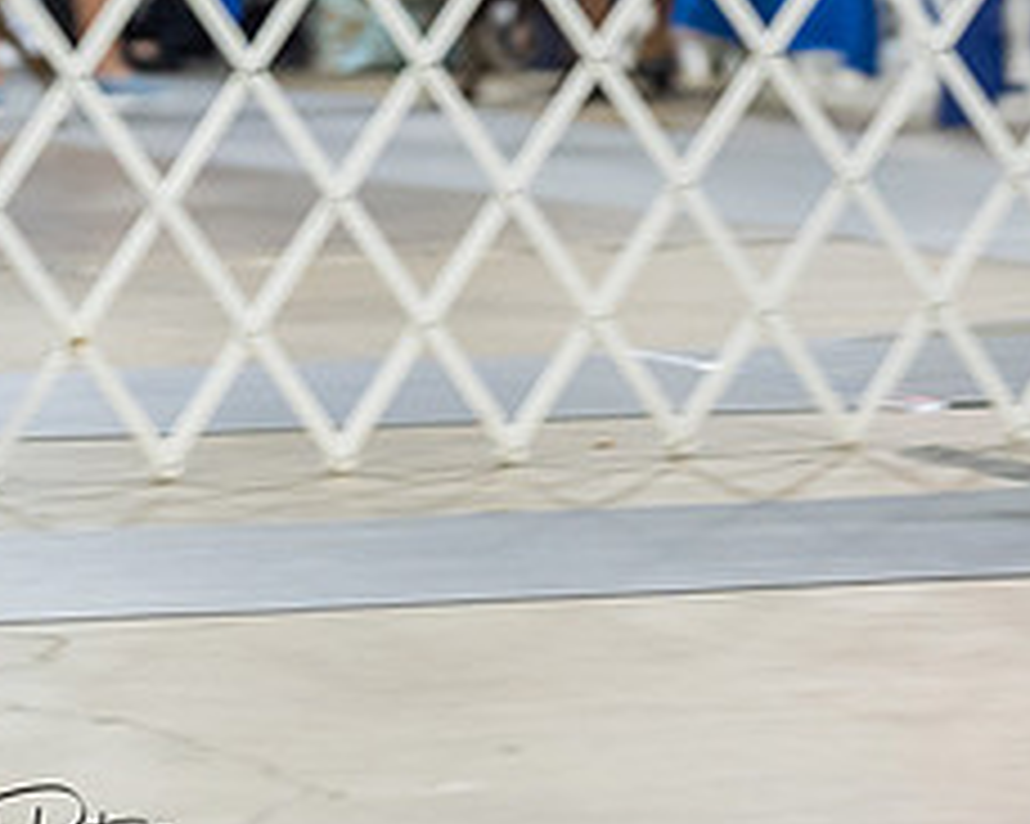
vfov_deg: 4.1
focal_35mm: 373
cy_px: -54
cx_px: 1127
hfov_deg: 5.2
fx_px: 11366
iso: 2000
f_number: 2.8
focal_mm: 135
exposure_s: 1/160
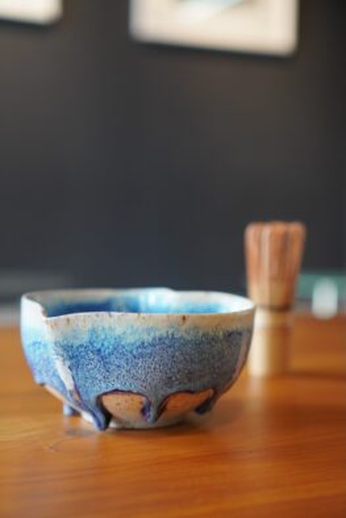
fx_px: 756
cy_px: 259
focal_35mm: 52
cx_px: 173
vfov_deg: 37.8
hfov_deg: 25.8
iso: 640
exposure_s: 1/125
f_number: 2.2
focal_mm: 35
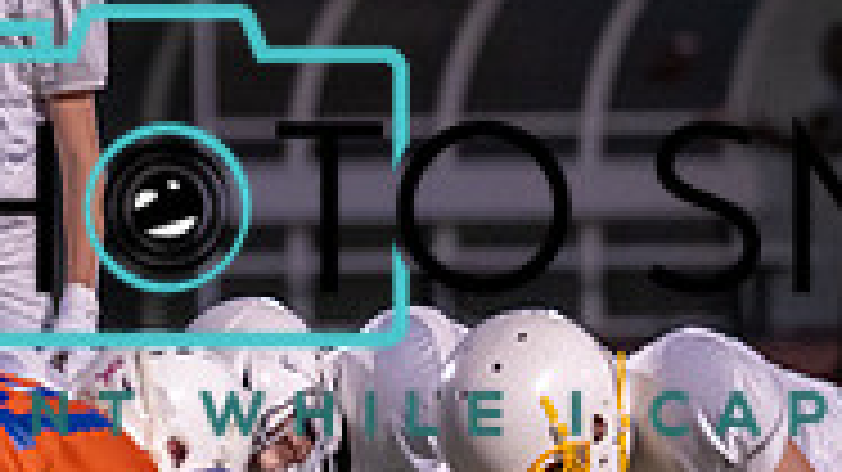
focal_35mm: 885
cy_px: 71
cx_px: -53
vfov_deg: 1.4
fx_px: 19750
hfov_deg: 2.4
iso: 3200
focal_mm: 200
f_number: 2.8
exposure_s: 1/1000
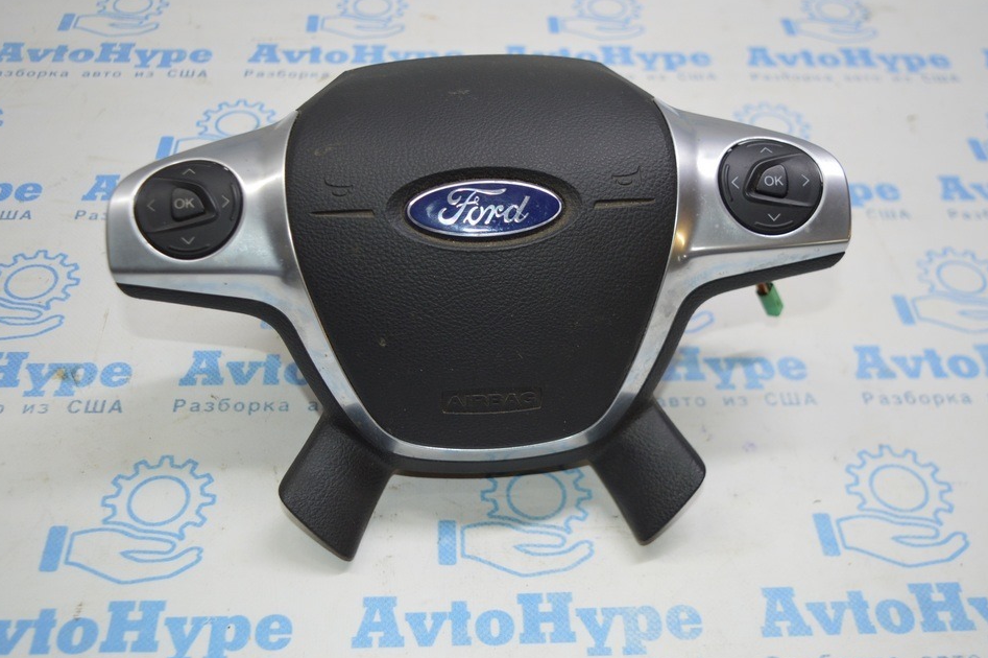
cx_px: 488
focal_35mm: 41
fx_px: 1112
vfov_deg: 32.9
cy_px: 318
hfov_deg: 47.9
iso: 400
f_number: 4
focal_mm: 25
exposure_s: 1/60
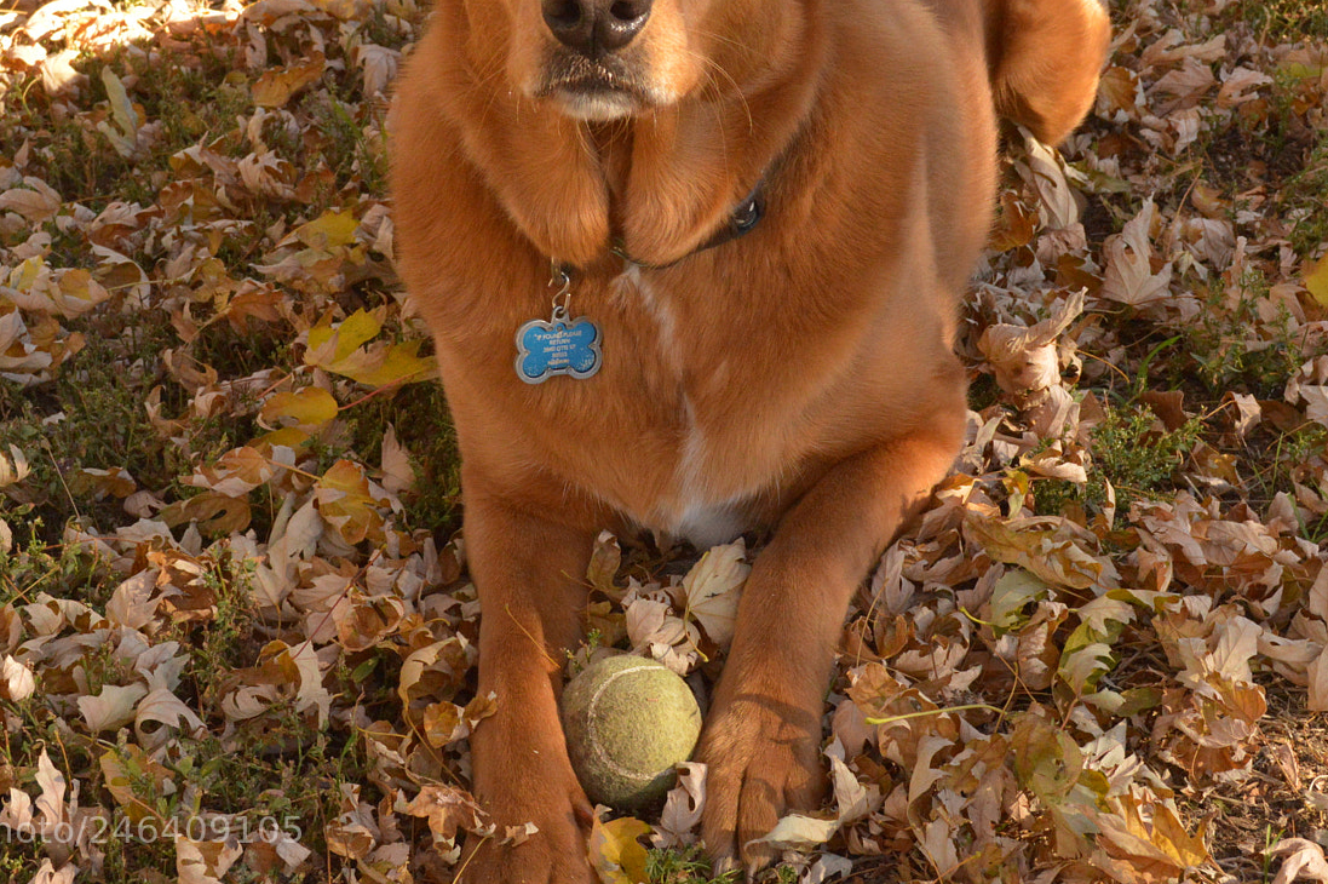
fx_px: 2581
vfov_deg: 19.4
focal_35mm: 70
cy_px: 281
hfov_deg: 28.9
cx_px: 638
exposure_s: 1/320
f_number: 9
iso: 1600
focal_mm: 32
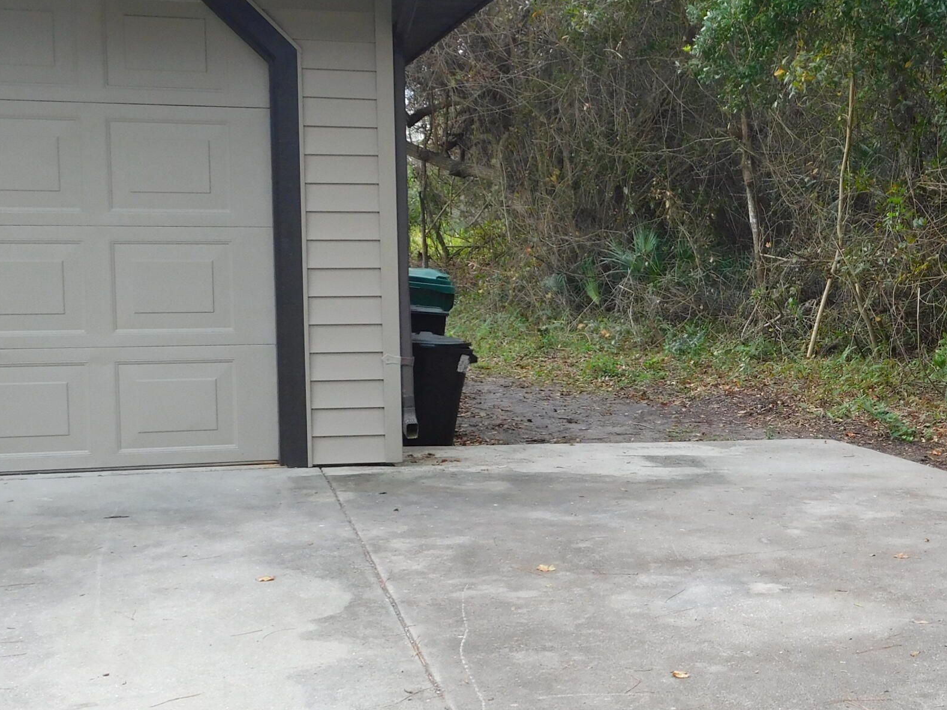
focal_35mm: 57
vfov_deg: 25.6
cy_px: 404
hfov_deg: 32.6
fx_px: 1559
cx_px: 788
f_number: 3.2
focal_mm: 5.3
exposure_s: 1/250
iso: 125
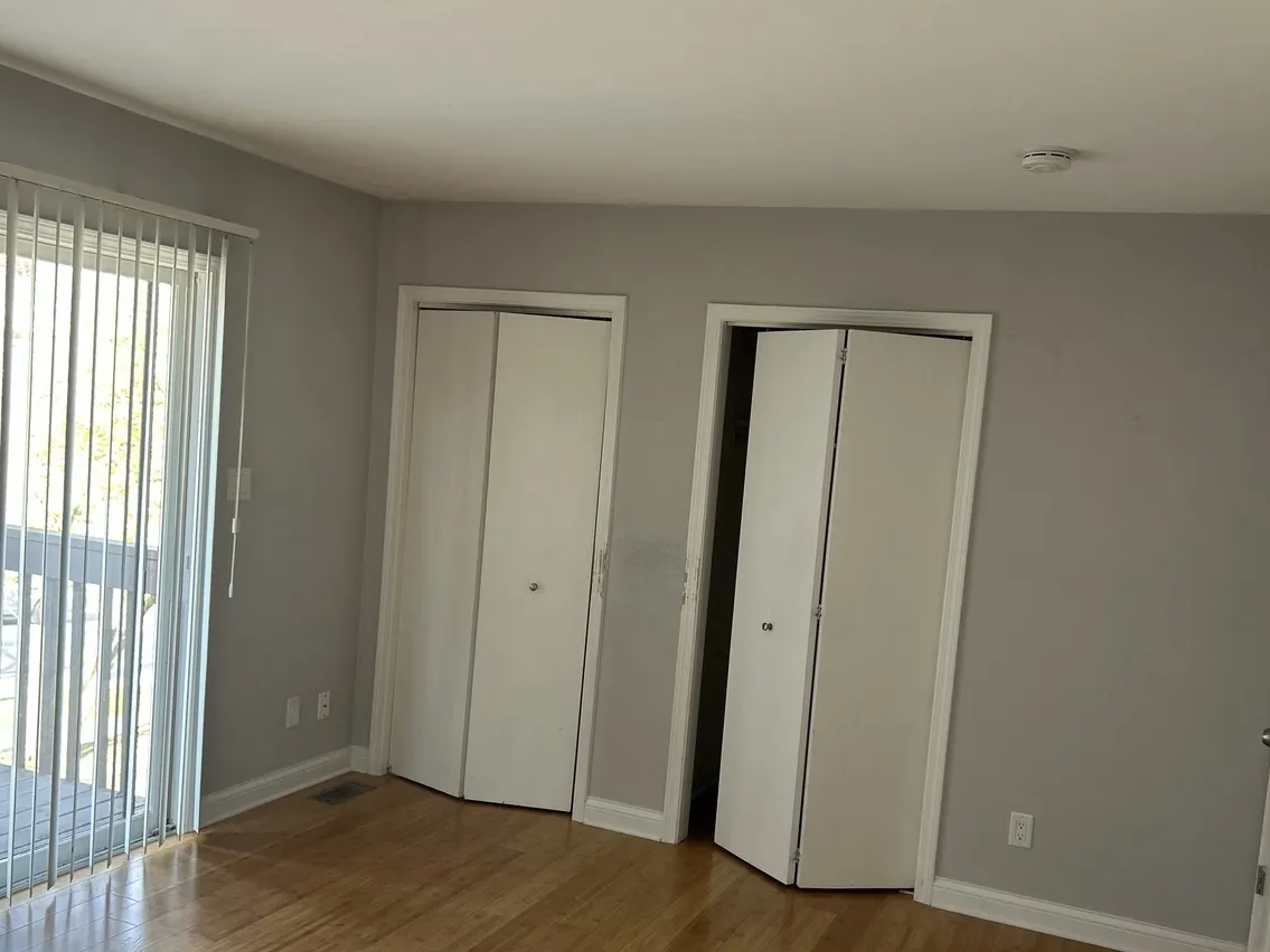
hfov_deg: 55.4
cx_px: 649
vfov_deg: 42.8
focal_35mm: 33
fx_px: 1211
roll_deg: -4.7
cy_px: 540
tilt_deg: -5.1
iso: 125
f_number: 1.5
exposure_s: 1/60
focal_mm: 5.7
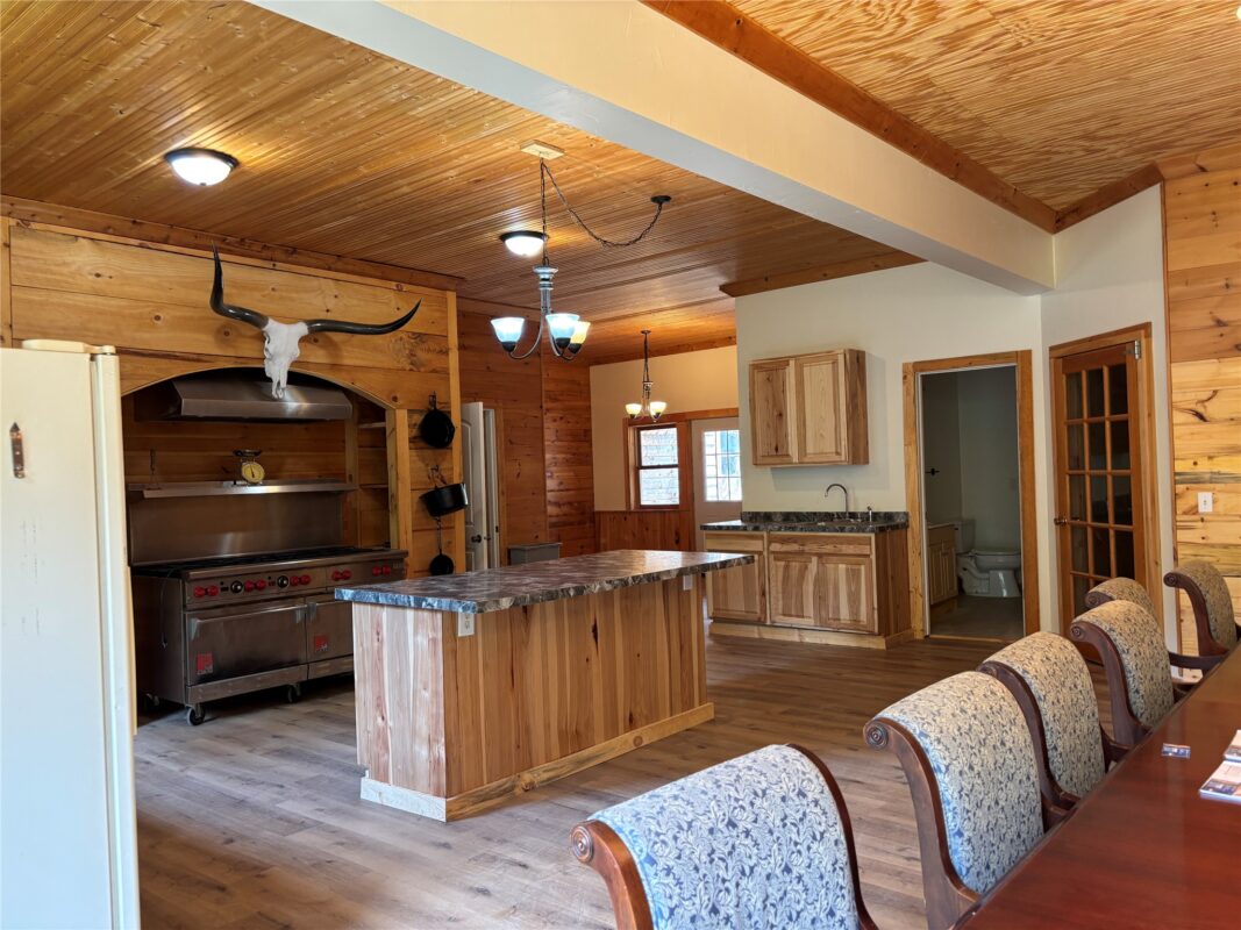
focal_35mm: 26
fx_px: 932
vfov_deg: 53.1
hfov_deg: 67.3
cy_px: 465
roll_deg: +2.1
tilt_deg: +0.2
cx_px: 620
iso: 160
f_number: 1.6
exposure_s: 1/60
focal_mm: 5.96
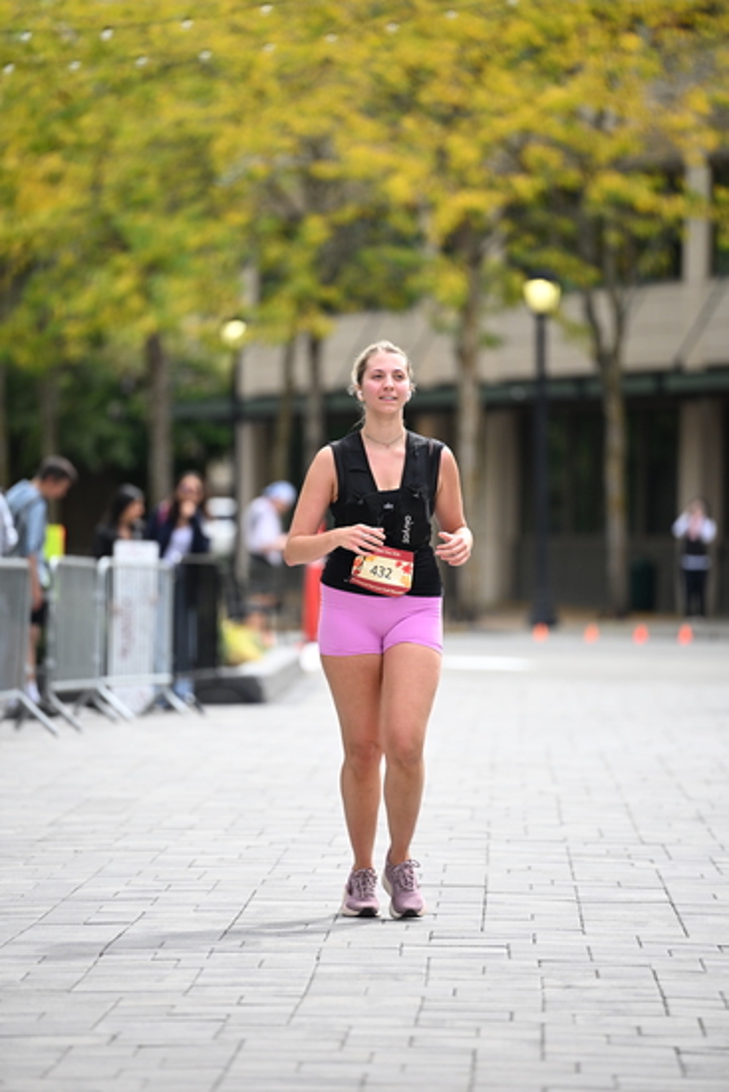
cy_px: 546
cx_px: 364
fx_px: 6071
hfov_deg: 6.9
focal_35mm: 200
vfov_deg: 10.3
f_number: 2.8
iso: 640
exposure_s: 1/2500
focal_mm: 200
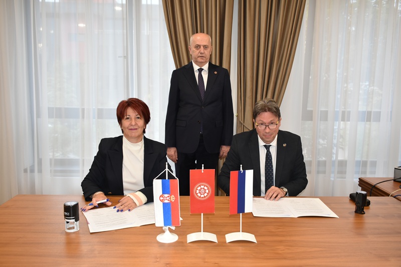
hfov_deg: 61.9
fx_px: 334
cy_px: 134
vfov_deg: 43.6
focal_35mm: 30
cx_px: 200
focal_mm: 20
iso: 800
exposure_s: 1/100
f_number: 5
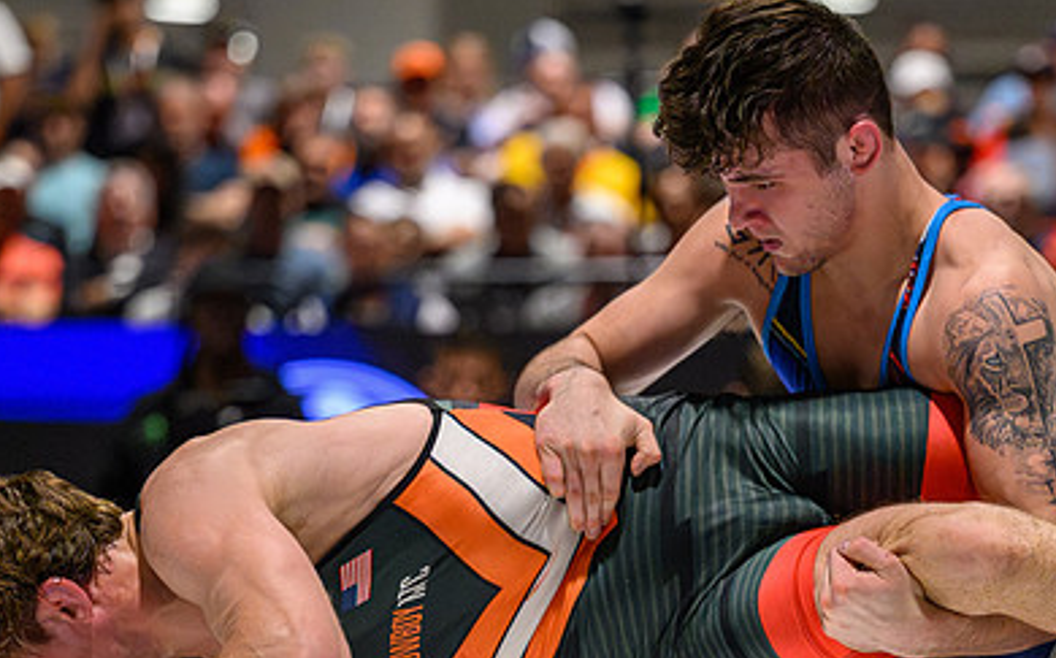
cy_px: 659
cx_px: 620
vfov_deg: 5.5
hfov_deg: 8.9
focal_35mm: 237
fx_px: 6815
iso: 7200
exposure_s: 1/800
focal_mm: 115
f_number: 2.8
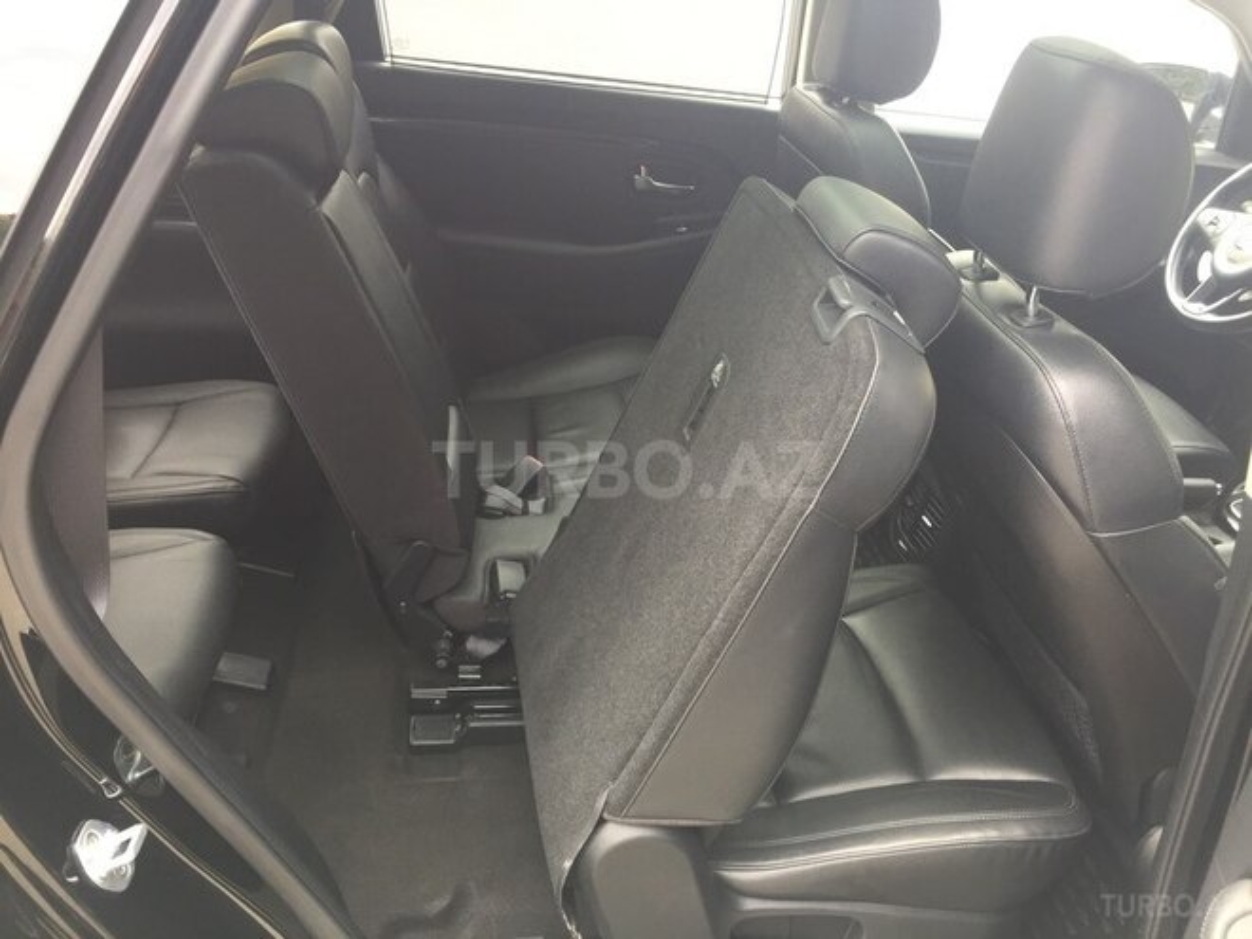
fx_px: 1049
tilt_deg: -28.9
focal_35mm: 29
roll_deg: -6.4
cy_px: 470
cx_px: 626
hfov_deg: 61.7
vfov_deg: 48.2
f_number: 2.2
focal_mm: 4.15
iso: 50
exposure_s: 1/100
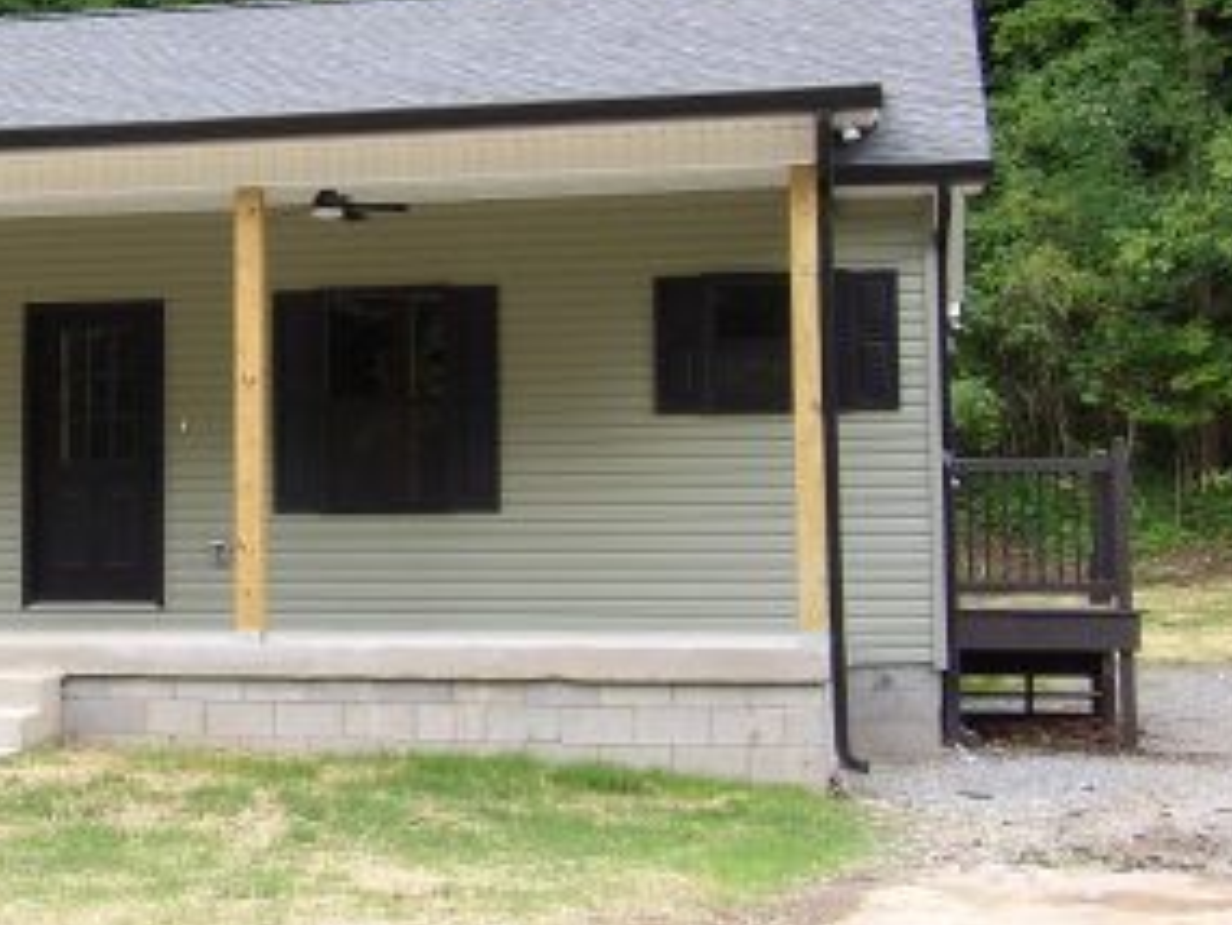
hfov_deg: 27.0
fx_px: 2492
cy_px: 354
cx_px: 182
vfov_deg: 21.0
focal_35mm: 70
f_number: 3.7
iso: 100
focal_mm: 7
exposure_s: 1/88
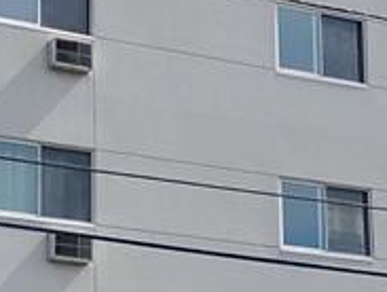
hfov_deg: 12.6
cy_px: 277
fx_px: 1747
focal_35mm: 156
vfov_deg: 9.5
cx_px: 222
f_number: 1.8
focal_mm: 4.26
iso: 100
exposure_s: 1/952
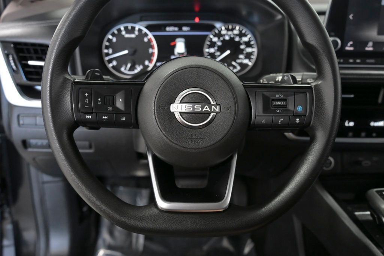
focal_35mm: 35
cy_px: 128
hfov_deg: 54.4
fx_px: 373
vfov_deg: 37.9
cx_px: 192
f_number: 4.5
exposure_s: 1/200
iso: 2500
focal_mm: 35
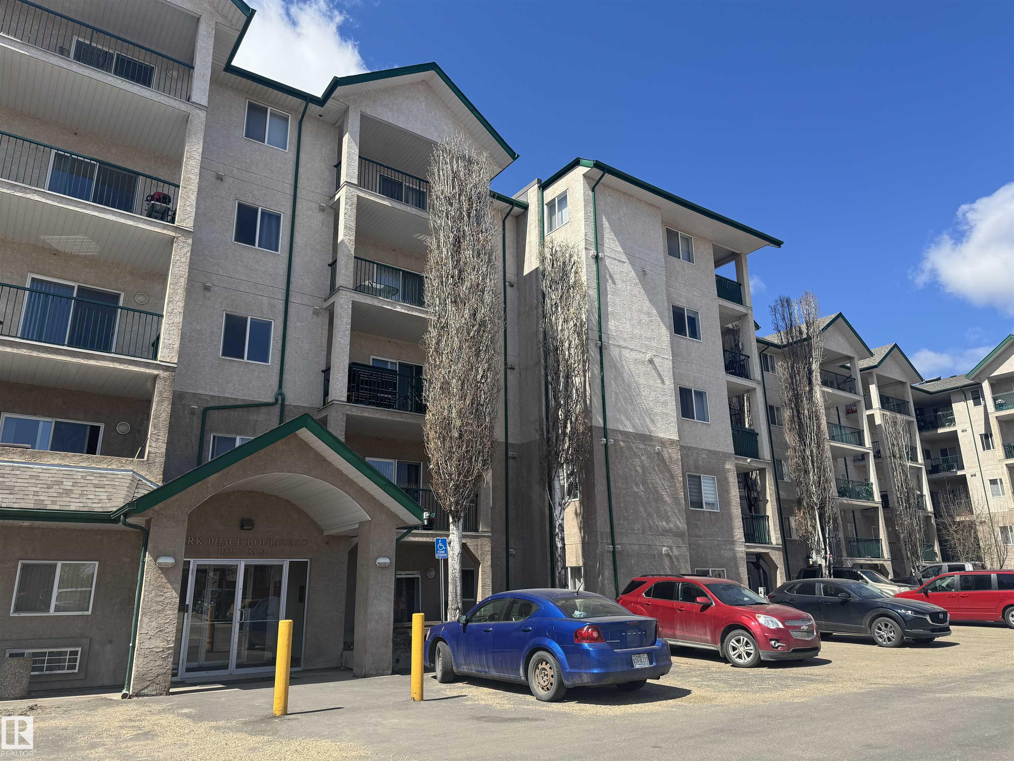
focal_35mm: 24
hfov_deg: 71.6
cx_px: 507
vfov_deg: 56.8
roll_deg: +1.1
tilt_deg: +18.1
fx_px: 703
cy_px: 380
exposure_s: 1/3247
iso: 80
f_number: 1.78
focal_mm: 6.76
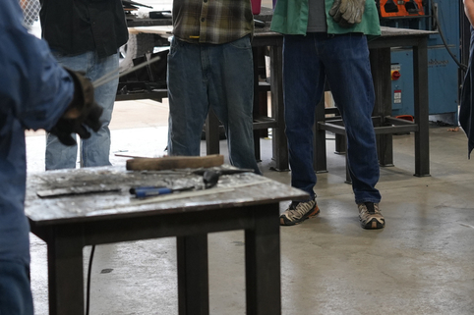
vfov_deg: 13.3
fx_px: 1342
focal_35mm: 102
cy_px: 17
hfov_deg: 20.0
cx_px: 283
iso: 1250
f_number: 4
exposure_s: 1/160
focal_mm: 48
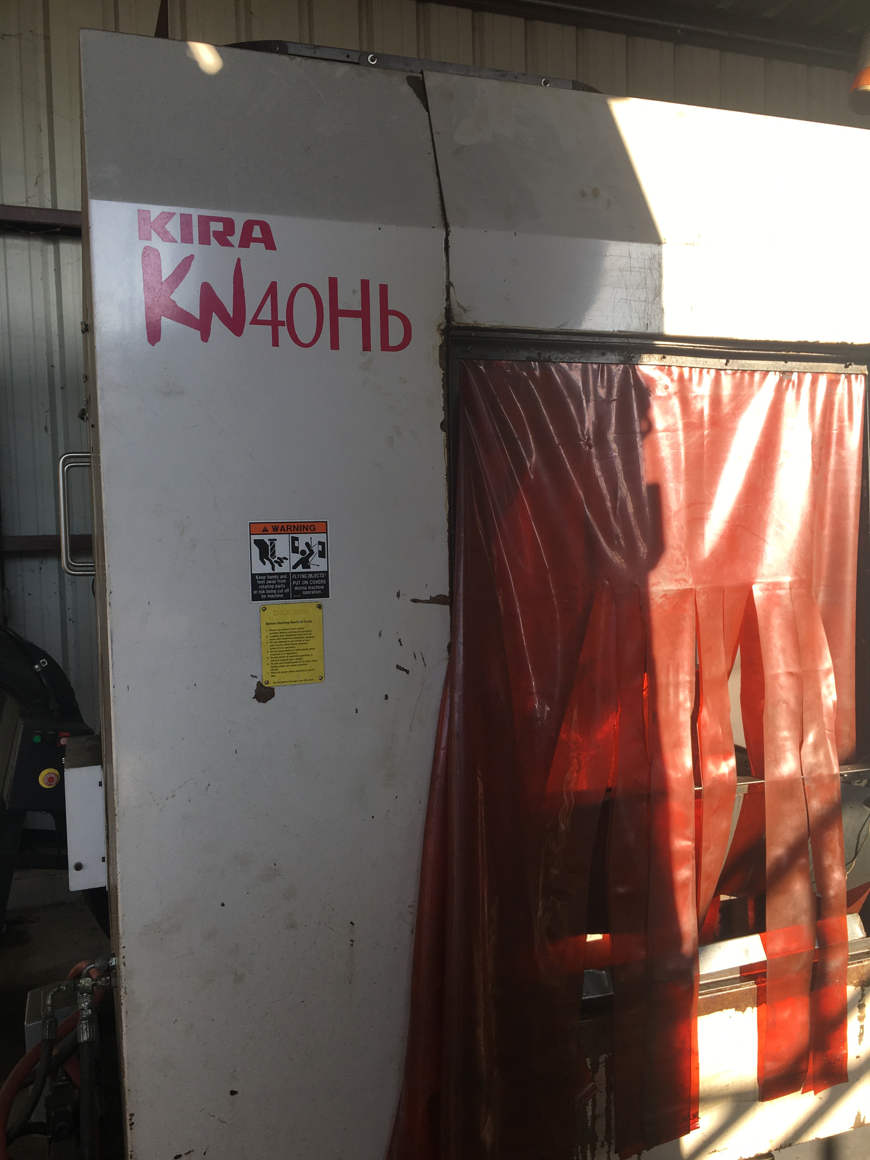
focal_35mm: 29
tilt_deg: -3.4
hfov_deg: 48.2
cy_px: 580
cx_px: 435
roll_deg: +2.0
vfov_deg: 61.7
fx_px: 972
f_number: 2.2
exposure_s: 1/298
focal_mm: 4.15
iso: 25
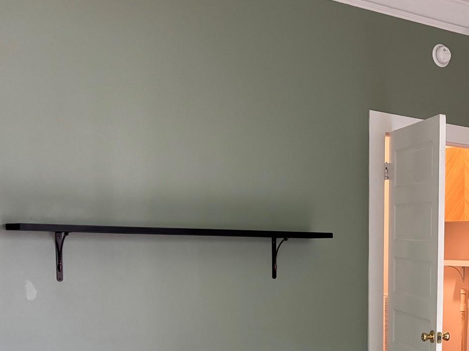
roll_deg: -1.0
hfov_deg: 32.1
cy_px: 321
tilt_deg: -5.5
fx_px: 759
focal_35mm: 56
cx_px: 452
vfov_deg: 25.2
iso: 400
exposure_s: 1/60
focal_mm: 5.96
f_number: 1.6
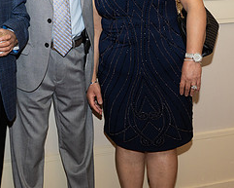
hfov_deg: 21.3
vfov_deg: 17.2
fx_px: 610
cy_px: 10
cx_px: 28
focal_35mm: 88
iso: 800
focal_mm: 39
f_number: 5.6
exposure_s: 1/100
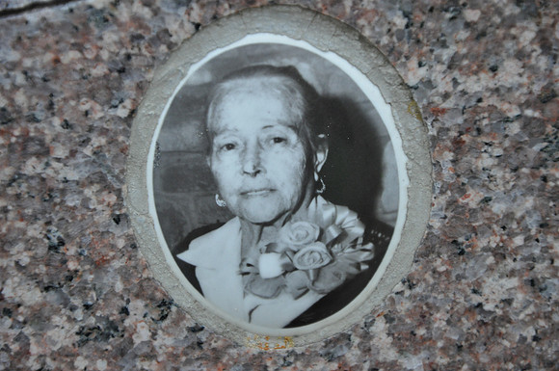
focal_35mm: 158
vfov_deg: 8.7
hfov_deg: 13.1
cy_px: 186
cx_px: 280
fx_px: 2442
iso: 800
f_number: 5.6
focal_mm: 105
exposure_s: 1/50
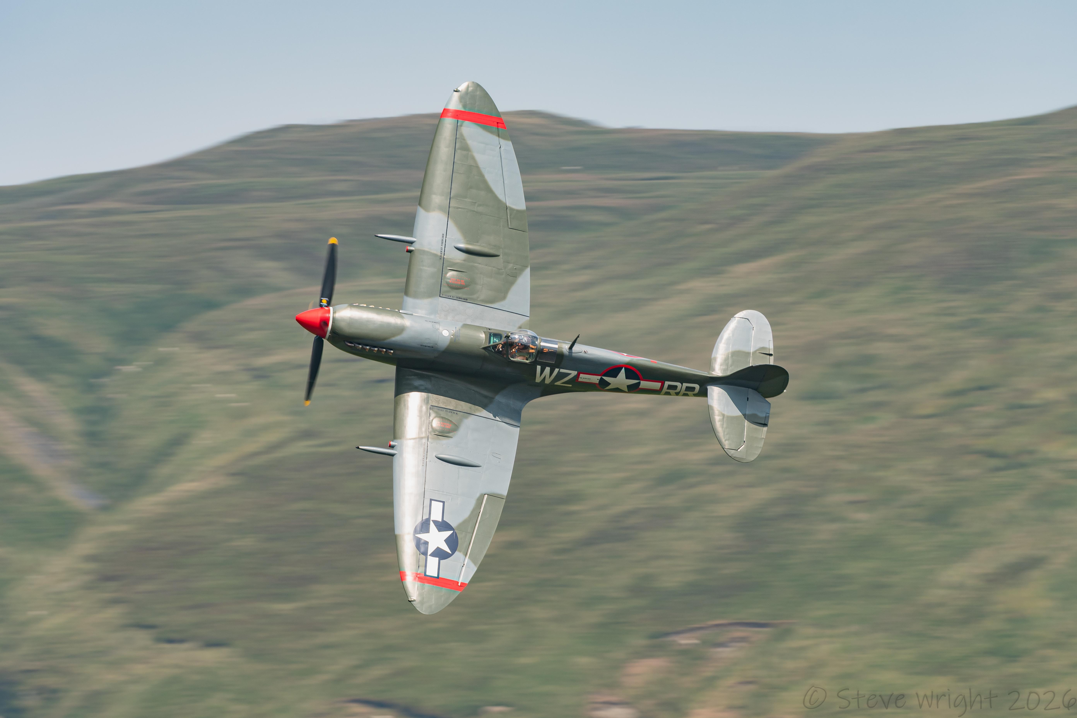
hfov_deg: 3.8
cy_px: 359
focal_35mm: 540
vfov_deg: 2.5
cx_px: 538
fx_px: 16154
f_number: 7.1
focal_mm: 360
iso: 100
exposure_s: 1/200
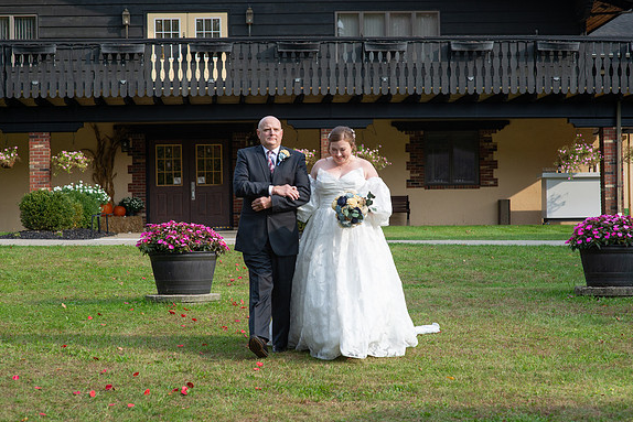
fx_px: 1565
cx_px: 318
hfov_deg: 22.9
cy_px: 212
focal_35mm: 89
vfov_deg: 15.4
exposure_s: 1/1250
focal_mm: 85
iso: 640
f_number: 6.3
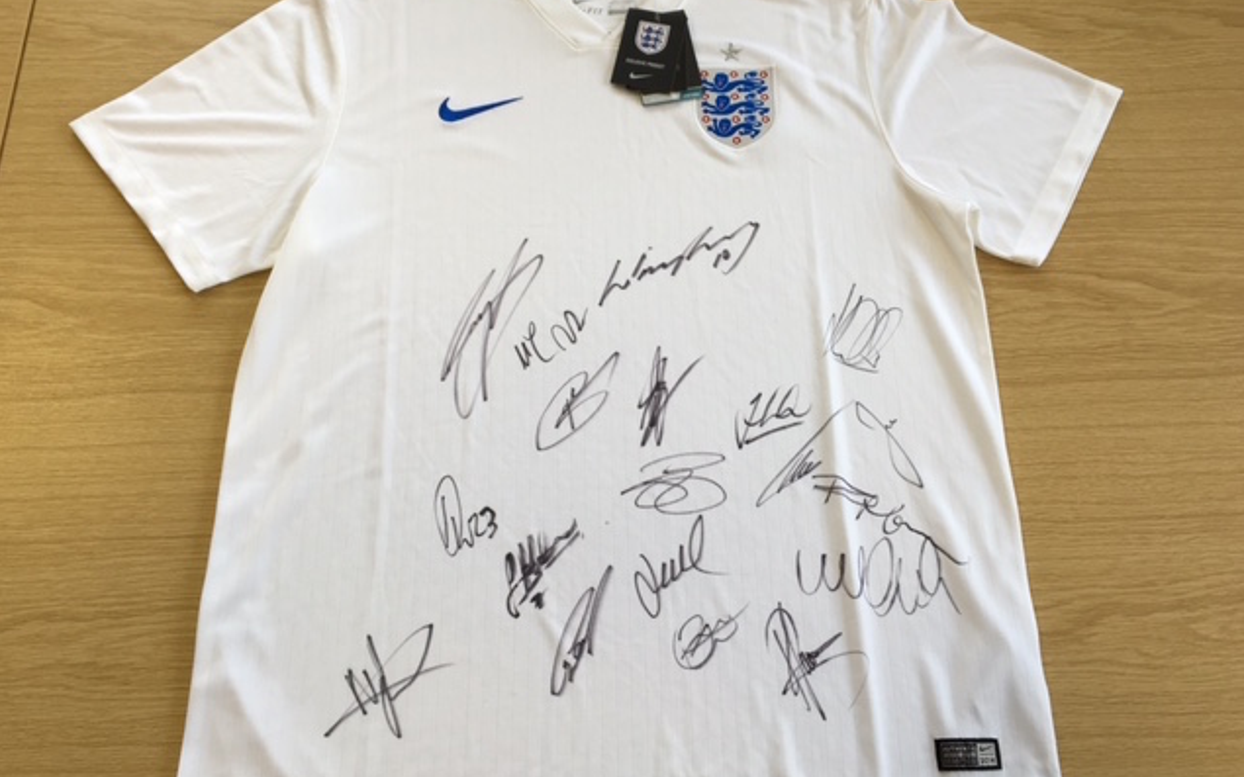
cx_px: 623
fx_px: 1051
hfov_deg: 61.2
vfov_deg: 40.6
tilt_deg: -68.7
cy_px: 380
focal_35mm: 31
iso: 32
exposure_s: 1/100
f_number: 2.2
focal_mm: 4.15
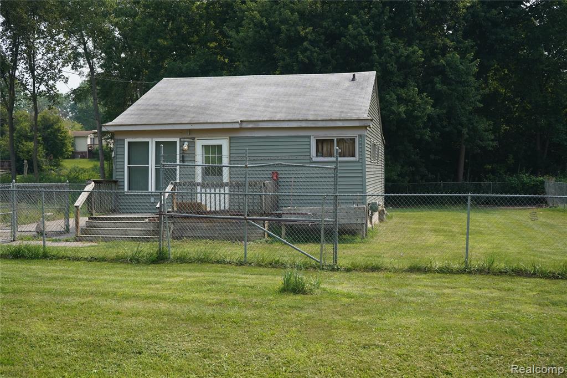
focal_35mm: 43
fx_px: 677
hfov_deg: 45.4
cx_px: 284
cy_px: 189
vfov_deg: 31.2
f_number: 6.3
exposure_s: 1/2500
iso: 1000
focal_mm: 43
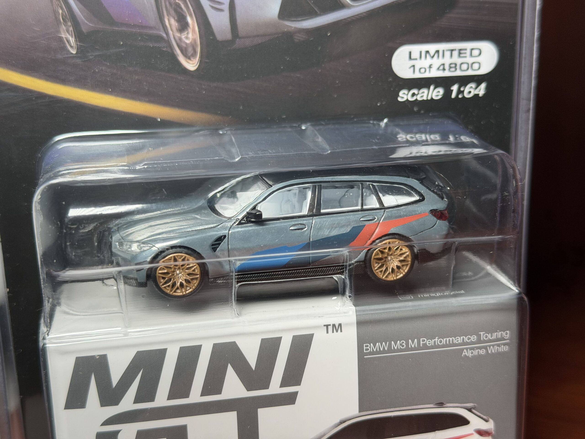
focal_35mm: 48
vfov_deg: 30.3
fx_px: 811
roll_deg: +2.9
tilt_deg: -6.3
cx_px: 292
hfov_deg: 39.7
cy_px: 220
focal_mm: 6.76
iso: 64
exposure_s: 1/156
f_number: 1.78
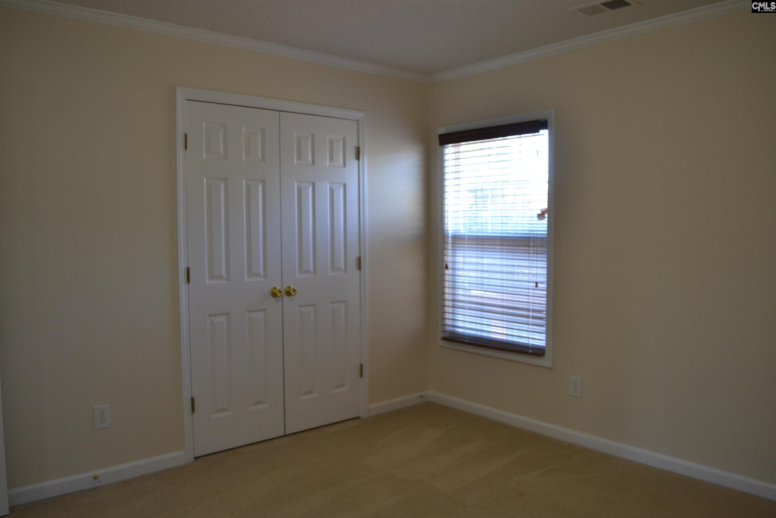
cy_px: 259
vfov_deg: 47.9
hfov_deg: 67.4
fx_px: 582
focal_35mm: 27
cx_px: 388
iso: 400
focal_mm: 18
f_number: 4
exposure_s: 1/80
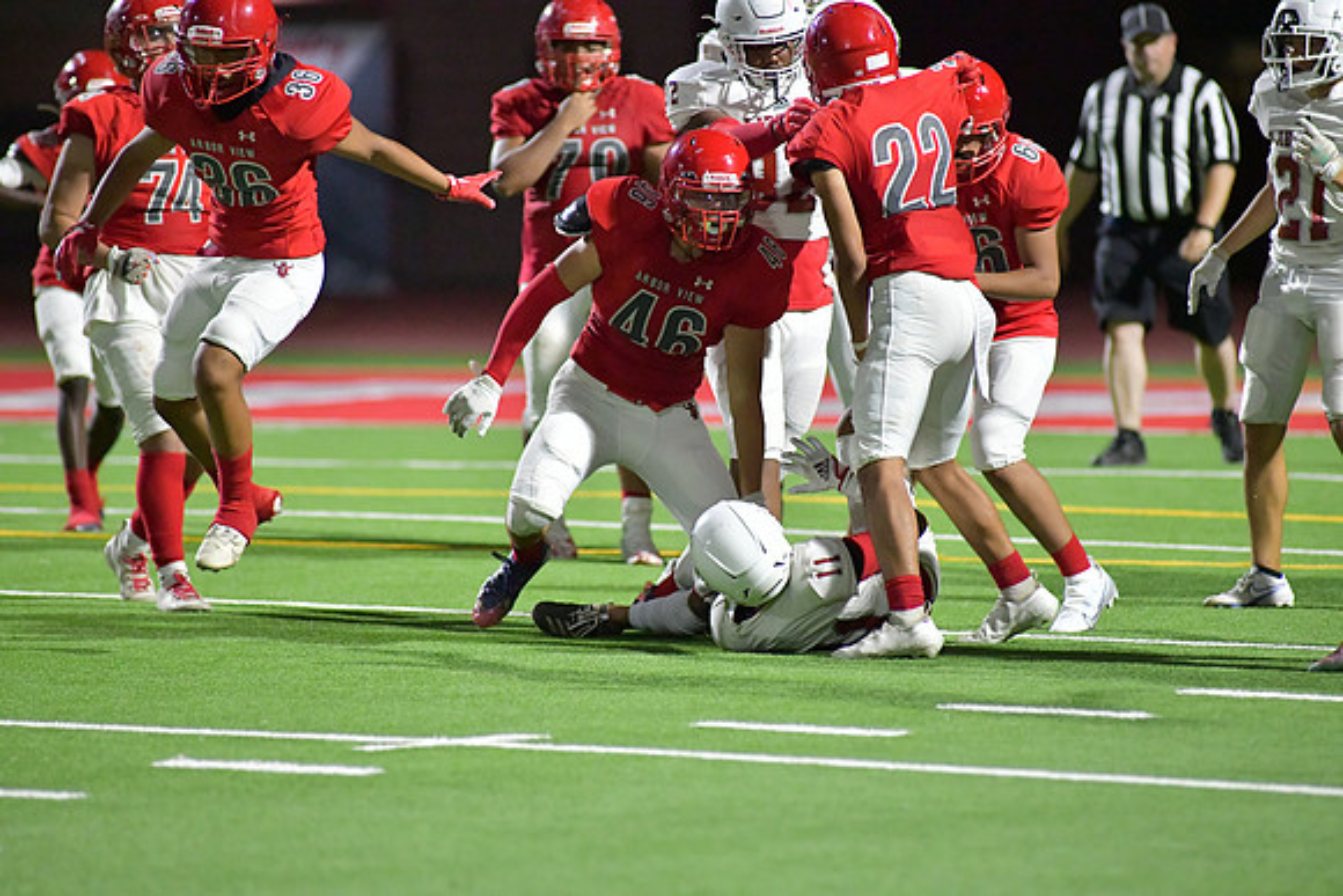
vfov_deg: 4.6
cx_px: 672
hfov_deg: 6.9
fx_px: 11194
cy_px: 448
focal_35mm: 300
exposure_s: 1/1250
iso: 11400
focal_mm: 300
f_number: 4
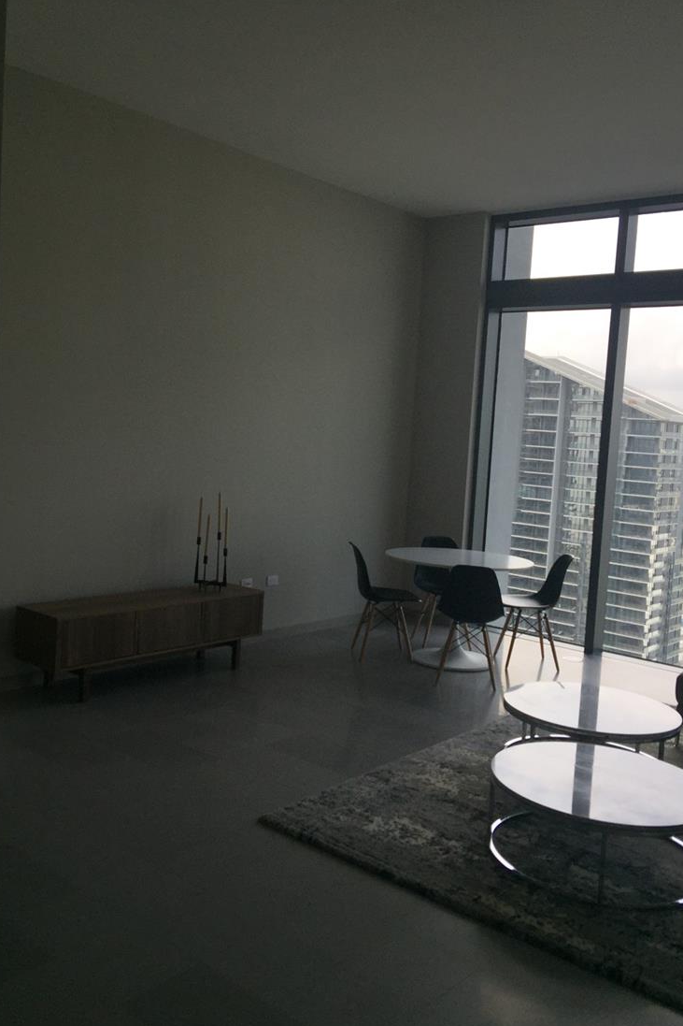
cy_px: 507
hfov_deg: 39.9
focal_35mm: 33
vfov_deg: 57.2
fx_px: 939
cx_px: 319
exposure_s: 1/549
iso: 32
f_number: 2.2
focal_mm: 4.15
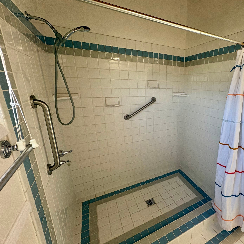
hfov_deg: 75.9
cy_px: 122
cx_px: 177
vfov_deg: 80.7
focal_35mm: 18
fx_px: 144
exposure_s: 1/120
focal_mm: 2.22
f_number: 2.2
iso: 100
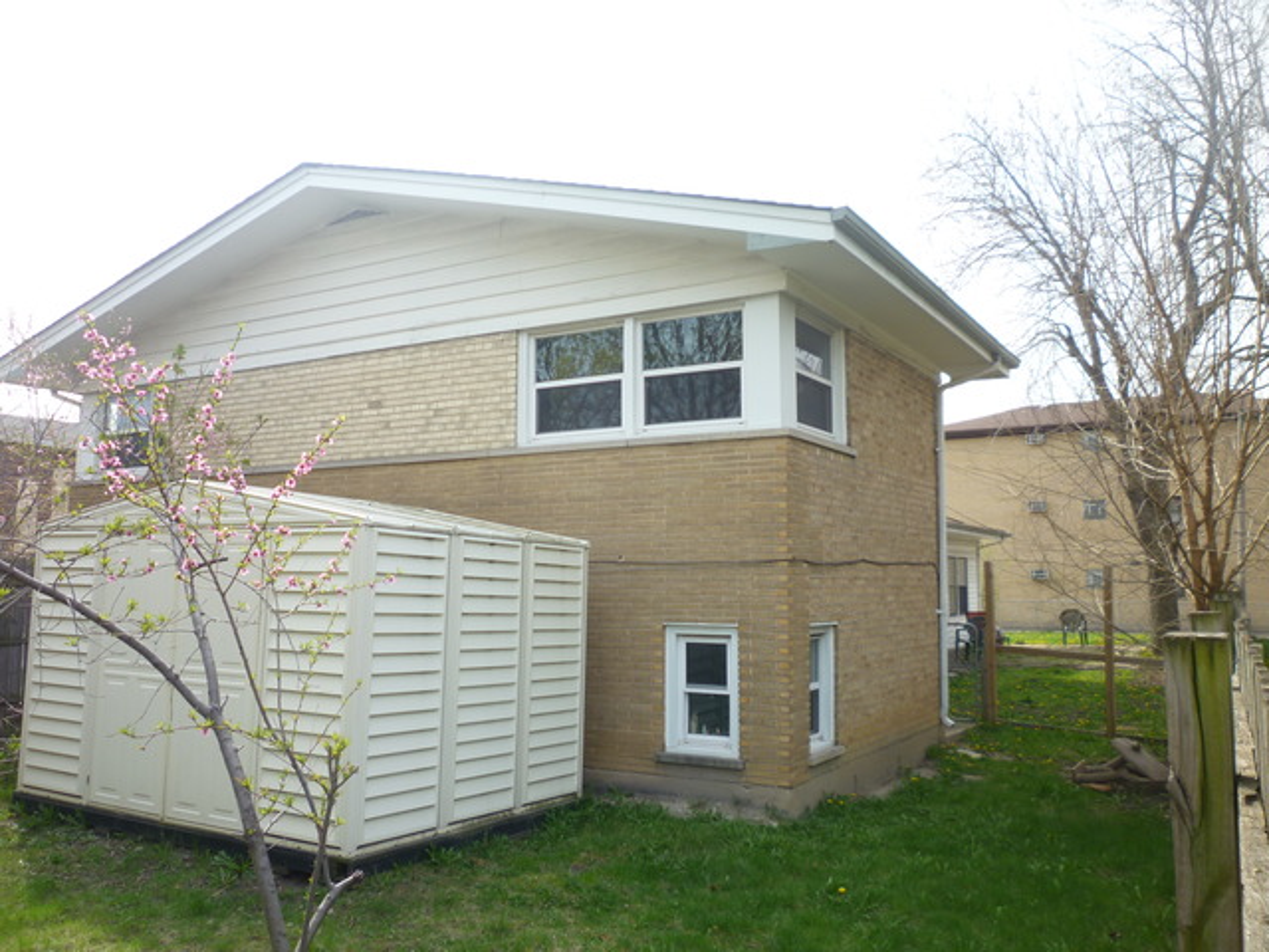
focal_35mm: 29
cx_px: 634
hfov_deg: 61.7
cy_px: 476
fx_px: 1063
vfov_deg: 48.2
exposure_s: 1/250
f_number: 3.3
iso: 80
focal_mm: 5.2
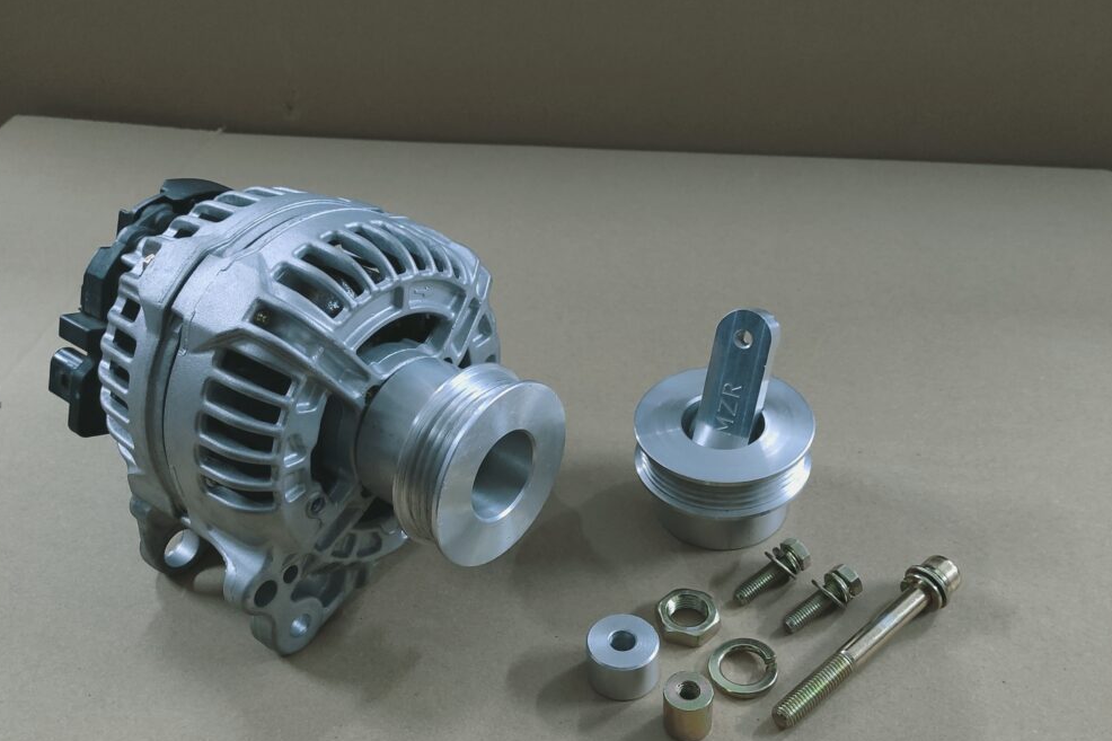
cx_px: 542
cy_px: 429
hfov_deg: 67.4
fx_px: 834
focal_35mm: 27
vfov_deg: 47.7
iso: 1754
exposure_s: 1/20
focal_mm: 5.43
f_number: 1.89
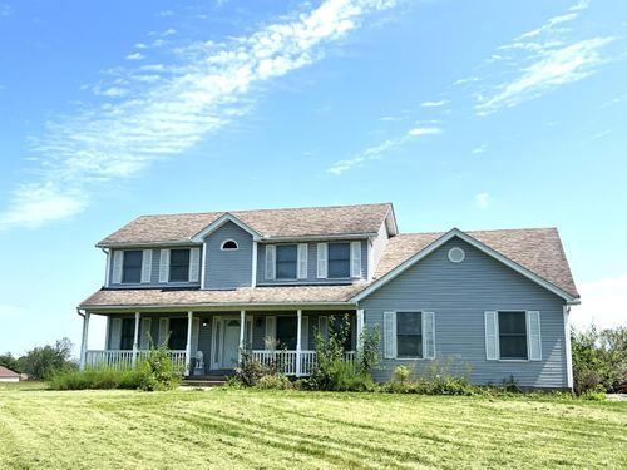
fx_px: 652
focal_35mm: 36
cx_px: 314
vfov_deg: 39.7
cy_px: 235
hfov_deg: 51.4
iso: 50
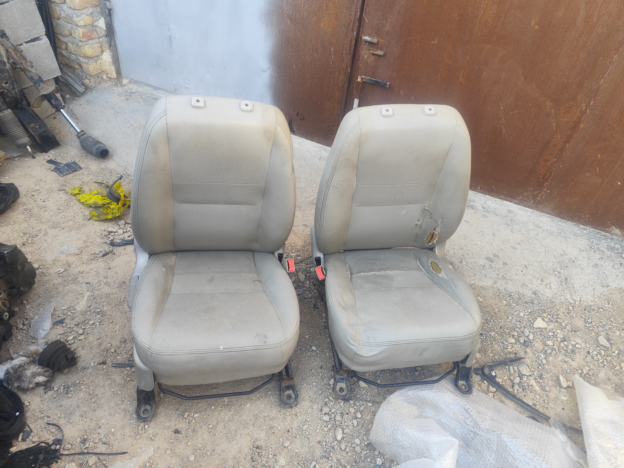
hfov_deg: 73.9
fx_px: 415
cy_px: 234
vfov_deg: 58.9
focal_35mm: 23
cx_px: 312
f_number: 1.65
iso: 125
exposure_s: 1/100
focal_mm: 6.19
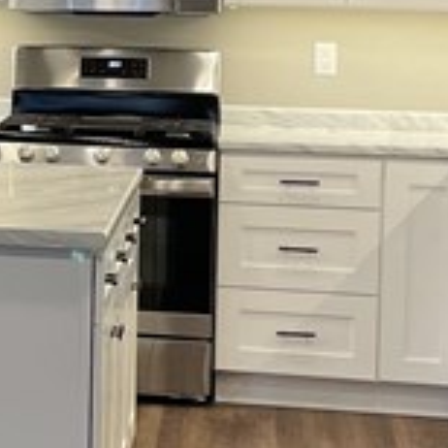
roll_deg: -0.3
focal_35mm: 143
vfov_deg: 12.1
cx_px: -305
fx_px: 2094
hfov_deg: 11.5
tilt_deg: -2.1
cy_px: 41
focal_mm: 4.2
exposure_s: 1/60
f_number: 1.6
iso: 64
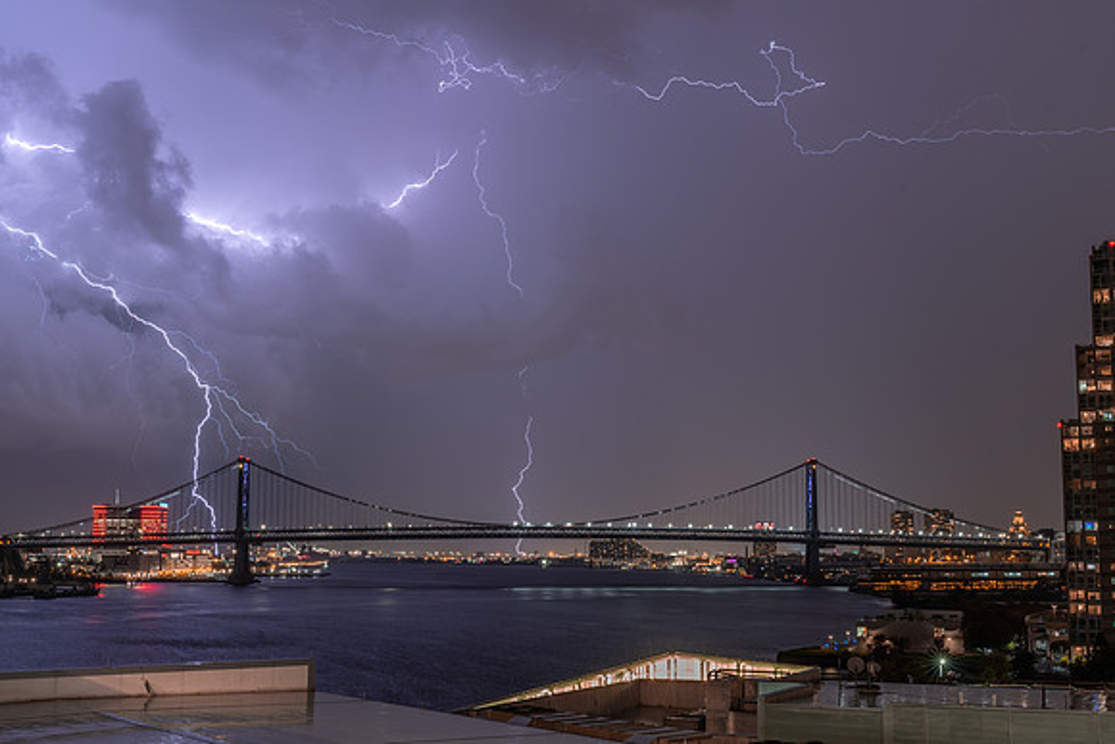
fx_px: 1332
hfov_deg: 45.4
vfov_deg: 31.2
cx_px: 576
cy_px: 390
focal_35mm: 43
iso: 100
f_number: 13
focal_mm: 41
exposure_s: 15
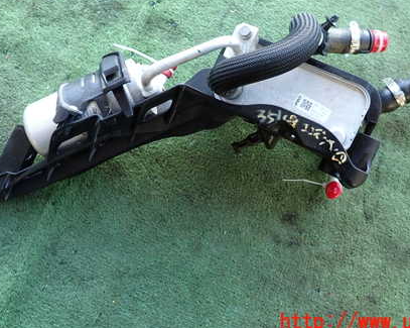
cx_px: 206
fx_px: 437
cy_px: 108
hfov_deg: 50.3
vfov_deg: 40.6
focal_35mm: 36
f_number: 2
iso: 200
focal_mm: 4.5
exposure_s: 1/100
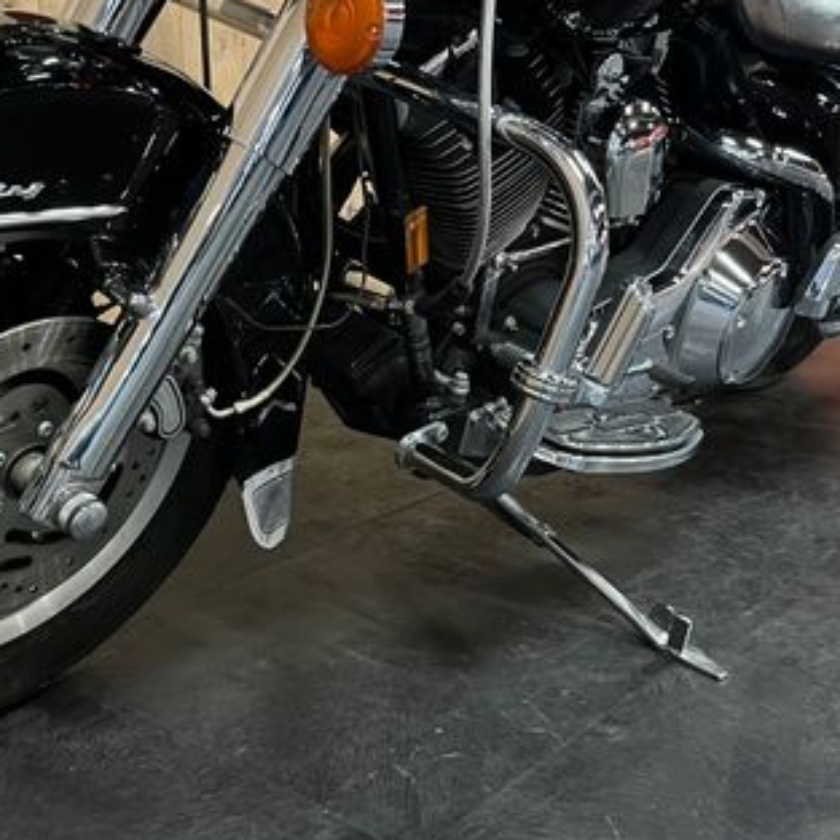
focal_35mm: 47
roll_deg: +0.8
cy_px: 362
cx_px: 352
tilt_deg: -15.8
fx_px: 1290
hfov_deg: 36.0
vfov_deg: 36.0
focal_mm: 5.1
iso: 500
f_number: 1.6
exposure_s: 1/25
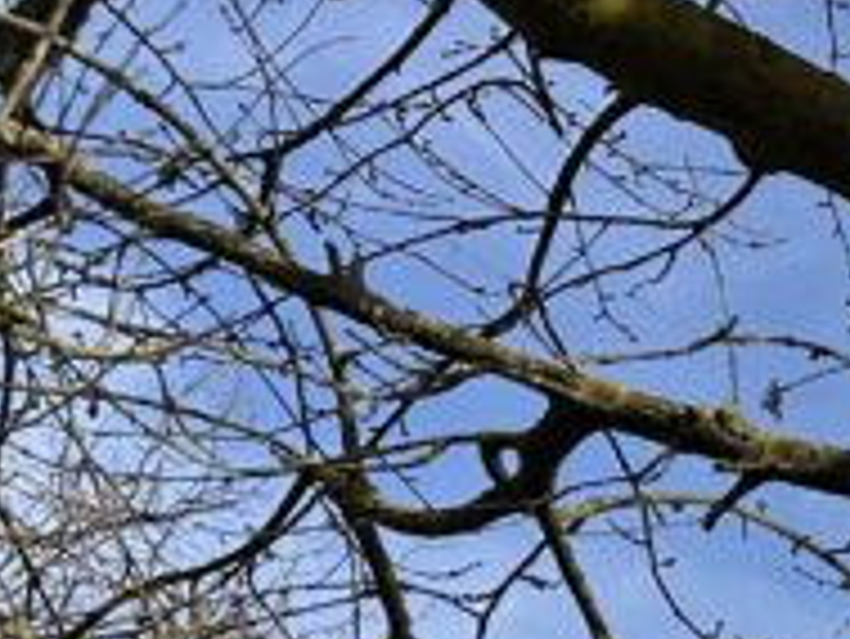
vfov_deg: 10.5
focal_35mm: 130
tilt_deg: +6.0
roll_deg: +3.0
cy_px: 1282
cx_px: 1561
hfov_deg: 13.5
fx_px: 3194
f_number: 1.78
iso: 80
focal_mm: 6.86
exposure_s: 1/6623
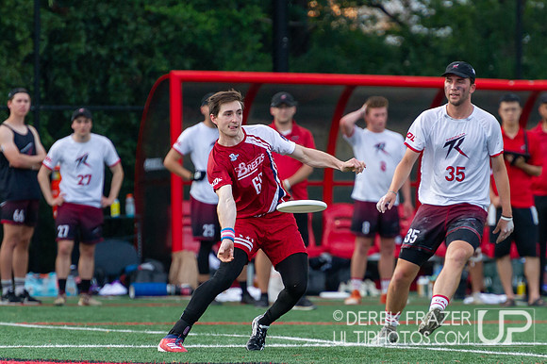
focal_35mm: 495
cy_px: 172
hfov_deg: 4.2
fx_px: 7522
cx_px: 267
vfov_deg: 2.8
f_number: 4
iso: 1100
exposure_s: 1/1600
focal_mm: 280
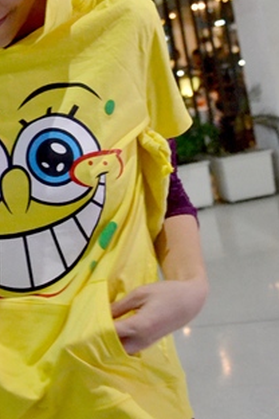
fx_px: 907
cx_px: -3
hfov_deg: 17.1
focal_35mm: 78
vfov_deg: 25.4
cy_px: 70
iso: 3200
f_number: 4
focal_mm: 25
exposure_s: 1/100
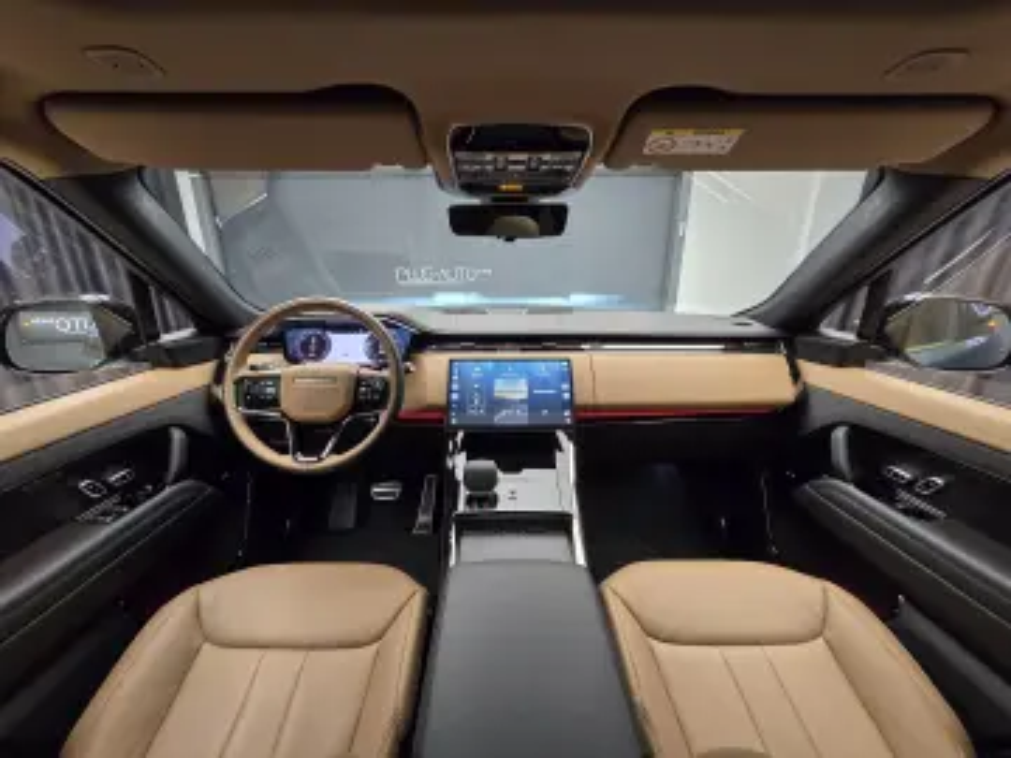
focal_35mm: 13
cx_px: 506
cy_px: 379
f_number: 2.2
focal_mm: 2.2
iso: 250
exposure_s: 1/50
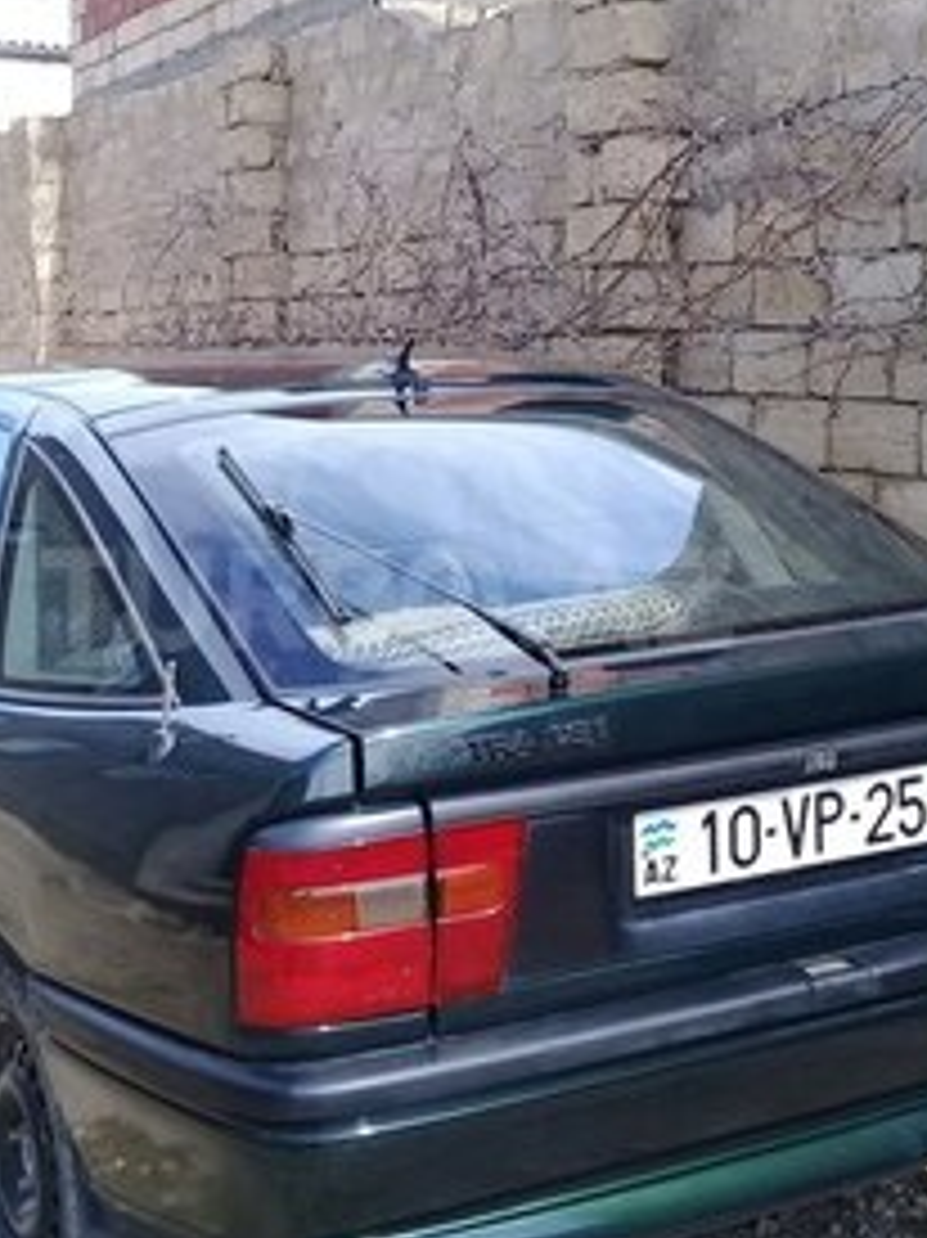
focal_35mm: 56
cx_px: 387
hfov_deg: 26.0
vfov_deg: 34.4
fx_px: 2001
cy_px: 599
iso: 50
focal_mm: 3.3
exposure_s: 1/344
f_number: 2.2
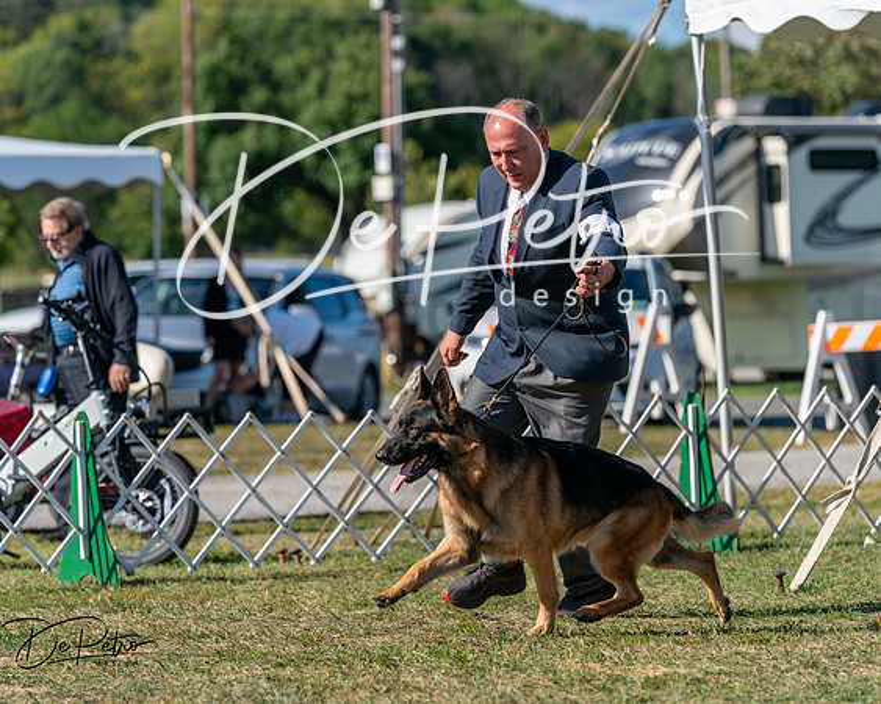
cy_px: 352
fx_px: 5225
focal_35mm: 200
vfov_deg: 7.7
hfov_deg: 9.6
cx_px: 440
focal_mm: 178
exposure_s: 1/1250
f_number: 4.5
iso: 125
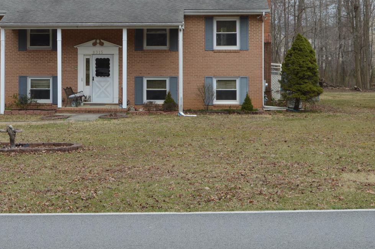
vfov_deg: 19.4
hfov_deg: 29.1
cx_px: 135
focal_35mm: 69
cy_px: 30
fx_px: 718
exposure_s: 1/200
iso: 100
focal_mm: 22
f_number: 7.1
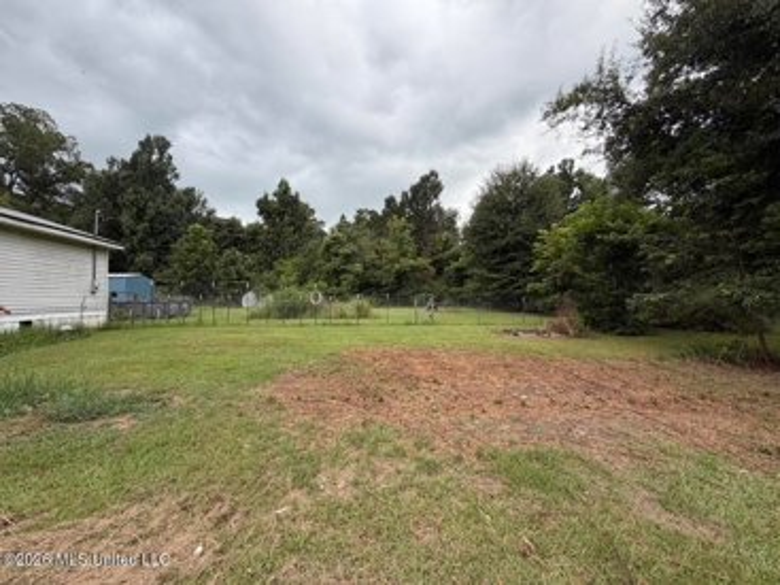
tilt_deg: +0.2
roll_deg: +1.2
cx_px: 390
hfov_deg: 102.1
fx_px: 315
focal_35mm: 14
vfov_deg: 85.6
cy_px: 292
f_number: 2.2
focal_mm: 2.22
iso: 50
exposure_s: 1/502
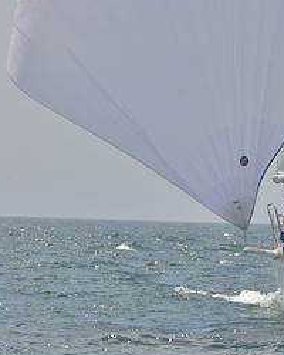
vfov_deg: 3.3
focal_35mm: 587
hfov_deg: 2.6
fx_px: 6167
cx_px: 328
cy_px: 217
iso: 280
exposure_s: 1/800
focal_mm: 270
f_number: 10
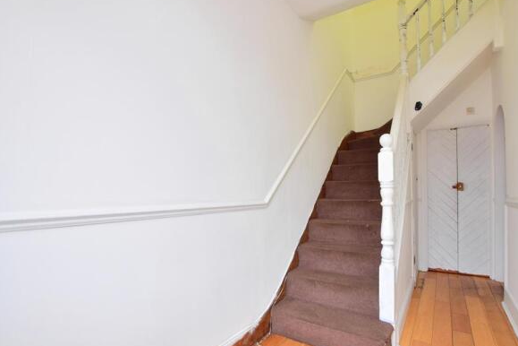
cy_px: 182
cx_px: 277
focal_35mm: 17
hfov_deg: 93.1
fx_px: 245
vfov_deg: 70.4
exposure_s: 1/5
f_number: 6.3
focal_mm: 10
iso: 400
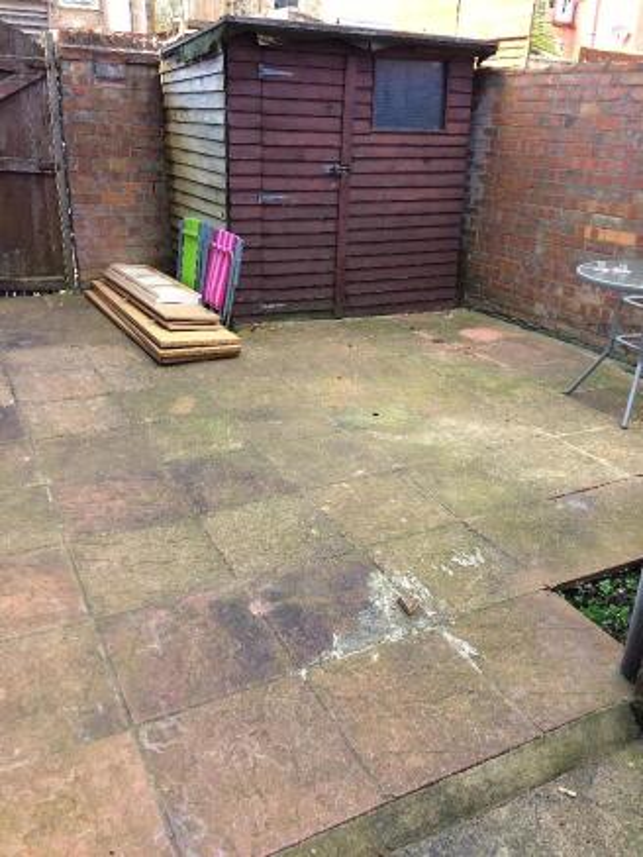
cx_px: 322
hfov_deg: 48.2
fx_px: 718
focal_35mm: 29
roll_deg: -2.5
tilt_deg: -23.6
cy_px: 428
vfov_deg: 61.6
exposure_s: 1/122
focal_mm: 4.15
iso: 32
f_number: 2.2
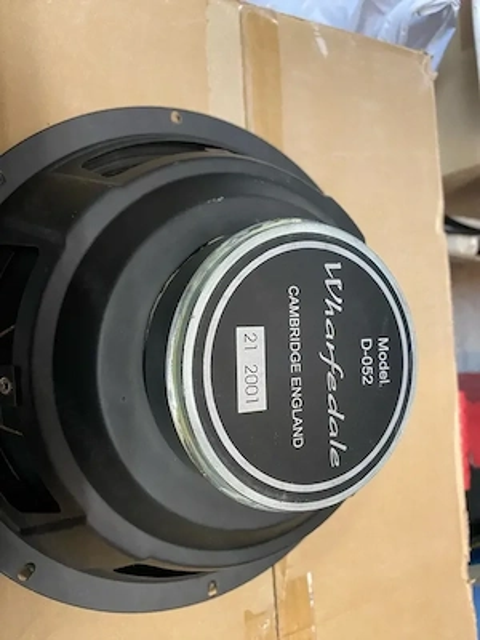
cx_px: 240
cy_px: 320
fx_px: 481
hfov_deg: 53.1
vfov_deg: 67.3
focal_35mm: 26
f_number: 1.8
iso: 400
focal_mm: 4.25
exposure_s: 1/60
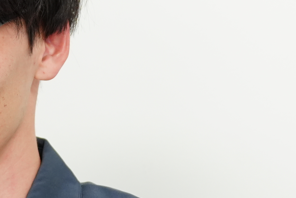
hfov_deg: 5.0
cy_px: 202
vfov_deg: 3.4
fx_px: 3362
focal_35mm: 409
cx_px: -145
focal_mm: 83
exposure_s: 1/200
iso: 1250
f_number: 2.8
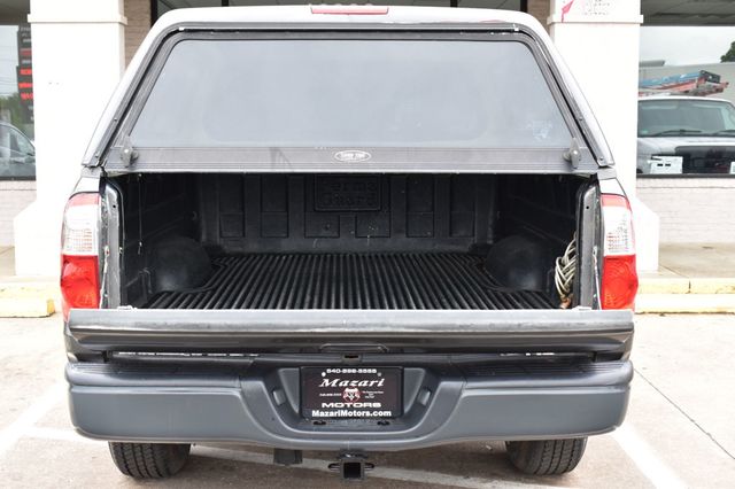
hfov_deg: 41.1
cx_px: 368
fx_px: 979
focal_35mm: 48
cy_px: 244
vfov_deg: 28.0
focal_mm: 32
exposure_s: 1/80
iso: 400
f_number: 8
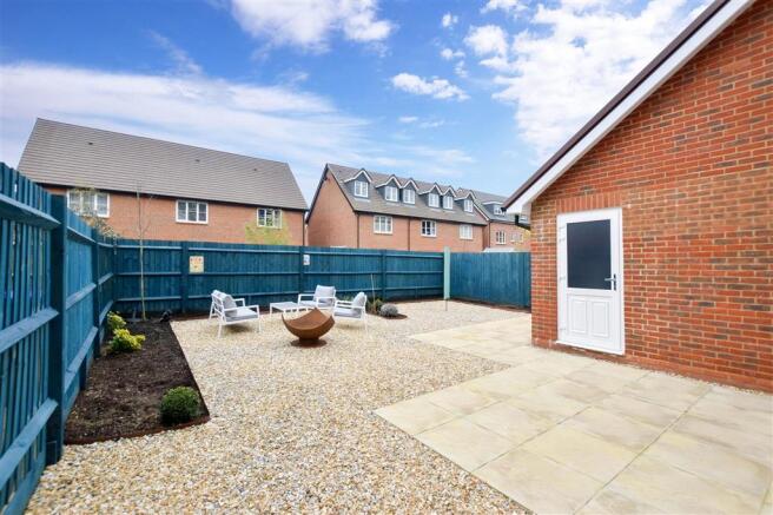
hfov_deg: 100.4
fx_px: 322
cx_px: 386
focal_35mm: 15
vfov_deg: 77.3
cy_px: 258
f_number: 8
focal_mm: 10
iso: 500
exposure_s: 1/500
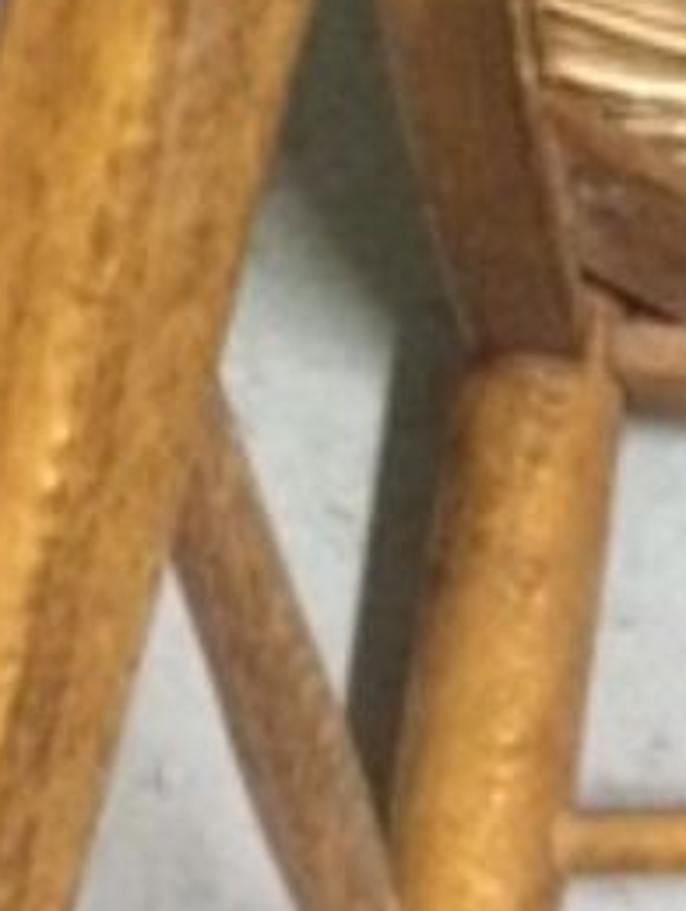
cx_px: 1372
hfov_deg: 9.3
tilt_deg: -55.2
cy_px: -12
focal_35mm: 149
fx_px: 3927
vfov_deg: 13.1
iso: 400
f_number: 2.2
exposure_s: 1/17
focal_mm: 4.15
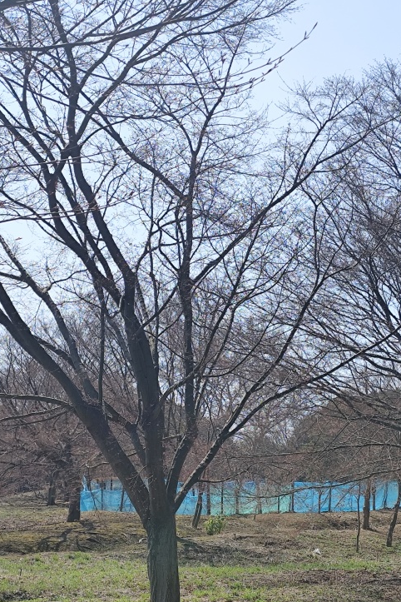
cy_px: 409
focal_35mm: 86
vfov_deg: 23.5
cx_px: 277
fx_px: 1437
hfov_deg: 15.8
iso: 50
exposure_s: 1/1105
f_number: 1.65
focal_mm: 6.19
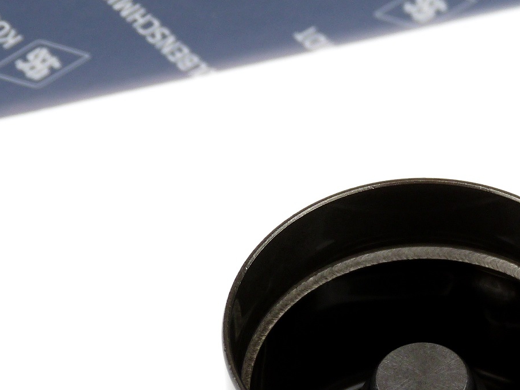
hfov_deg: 6.7
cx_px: 443
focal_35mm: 296
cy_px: 366
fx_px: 4447
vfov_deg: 5.0
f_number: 3.6
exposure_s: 1/100
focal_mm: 24.2
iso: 100
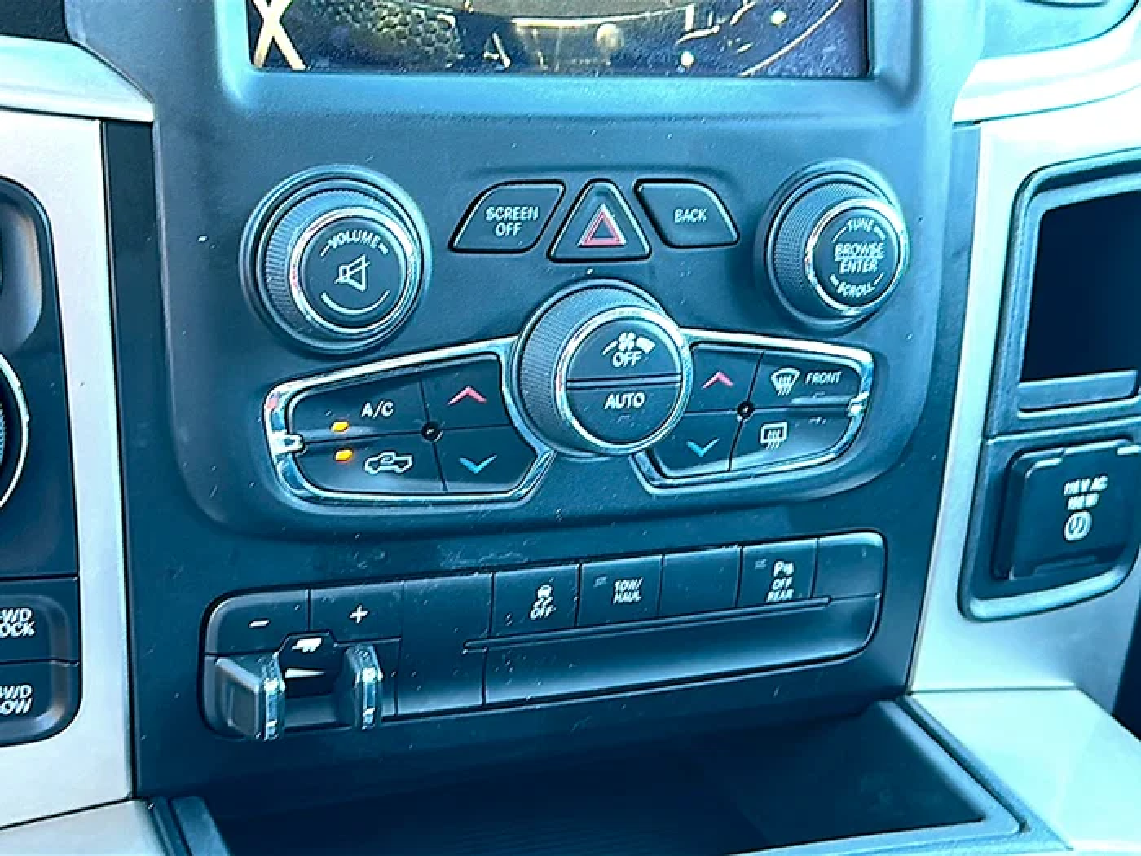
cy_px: 428
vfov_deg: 32.9
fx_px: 1450
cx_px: 570
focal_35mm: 44
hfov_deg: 42.9
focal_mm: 6.86
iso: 100
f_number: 1.78
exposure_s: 1/40
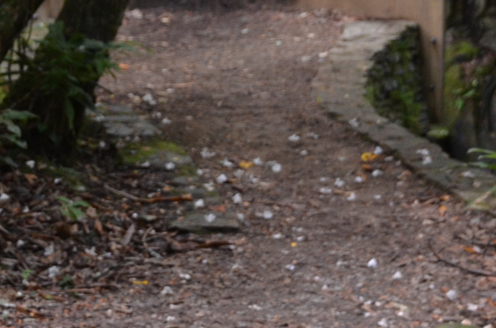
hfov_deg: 13.0
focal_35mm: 157
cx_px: 91
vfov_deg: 8.7
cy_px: 110
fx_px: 2158
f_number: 4
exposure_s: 1/30
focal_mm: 32
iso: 1000
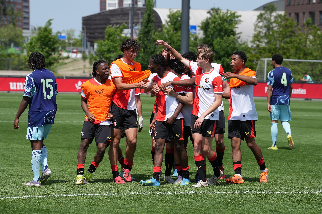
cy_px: 107
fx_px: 1789
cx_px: 161
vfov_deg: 6.9
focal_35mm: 200
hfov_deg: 10.3
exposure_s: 1/2000
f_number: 8
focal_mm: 200
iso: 640
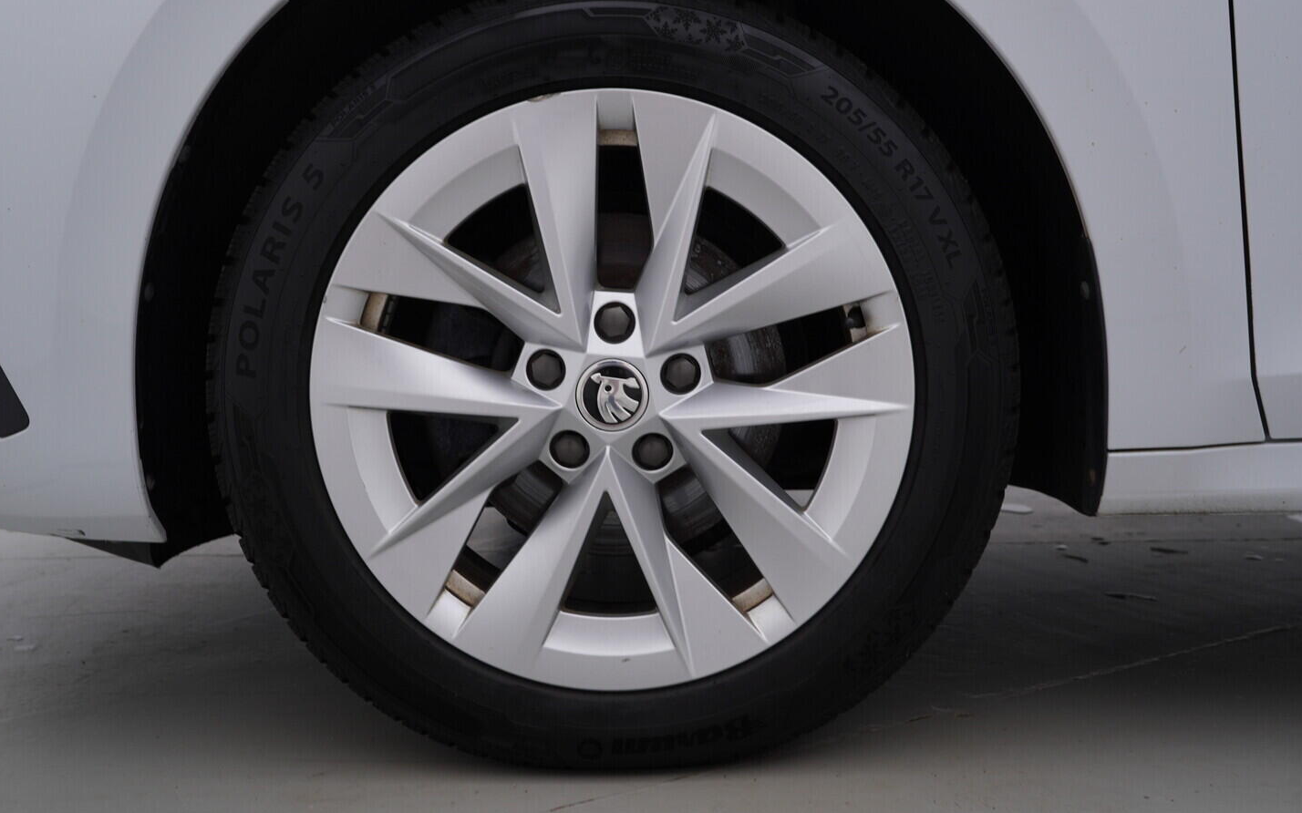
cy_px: 377
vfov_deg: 34.4
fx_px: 1313
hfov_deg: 52.8
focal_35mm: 37
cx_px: 648
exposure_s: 1/100
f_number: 4.5
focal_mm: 24
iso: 125
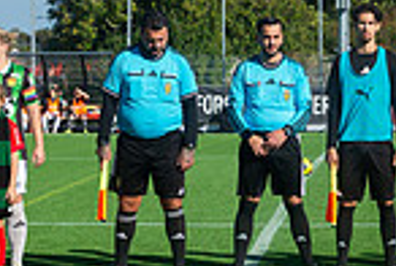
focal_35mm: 224
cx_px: 274
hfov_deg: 9.2
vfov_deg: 6.2
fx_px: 2469
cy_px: 124
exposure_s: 1/1600
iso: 200
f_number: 4
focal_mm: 56
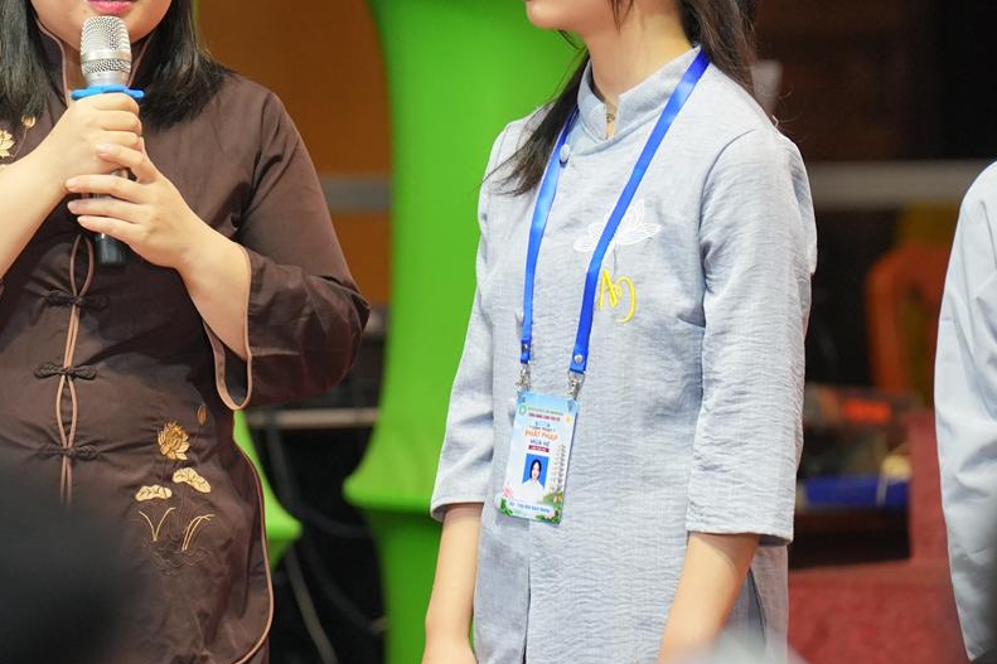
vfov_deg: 3.0
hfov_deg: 4.5
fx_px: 12598
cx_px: 261
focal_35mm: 455
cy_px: 224
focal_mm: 200
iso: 2000
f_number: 3.2
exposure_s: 1/100
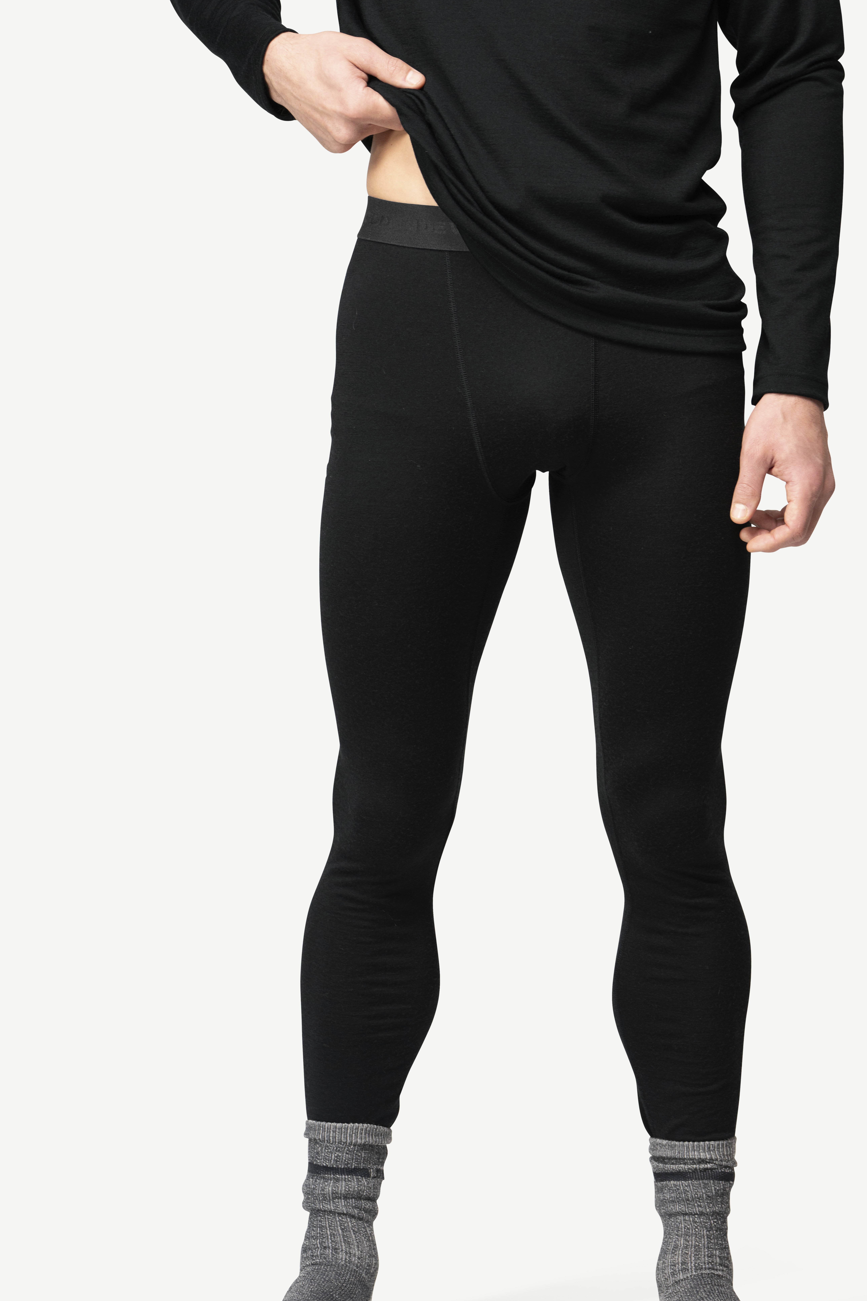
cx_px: 460
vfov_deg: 14.7
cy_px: 733
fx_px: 5057
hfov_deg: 9.8
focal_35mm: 140
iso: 500
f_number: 5
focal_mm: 114
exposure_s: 1/50
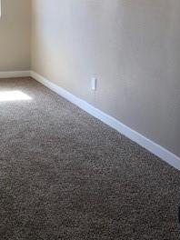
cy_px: 58
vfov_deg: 28.1
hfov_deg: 20.7
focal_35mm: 68
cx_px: -15
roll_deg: +1.6
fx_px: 471
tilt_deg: -8.5
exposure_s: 1/120
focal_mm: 3.99
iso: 50
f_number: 1.8
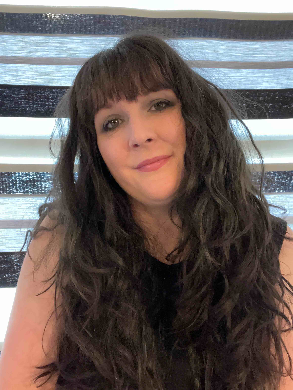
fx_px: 339
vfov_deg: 60.0
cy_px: 195
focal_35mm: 30
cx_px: 146
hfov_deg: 46.8
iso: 800
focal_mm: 2.71
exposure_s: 1/15
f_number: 2.2
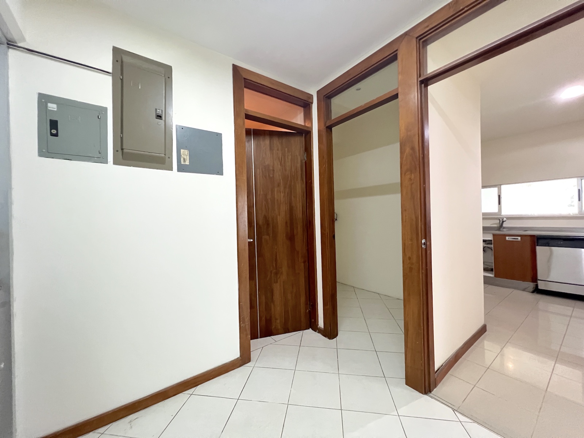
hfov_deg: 106.2
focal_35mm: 13
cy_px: 219
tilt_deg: +0.5
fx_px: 219
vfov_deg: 89.9
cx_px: 292
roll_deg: +1.6
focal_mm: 1.57
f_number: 1.8
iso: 1000
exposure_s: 1/60
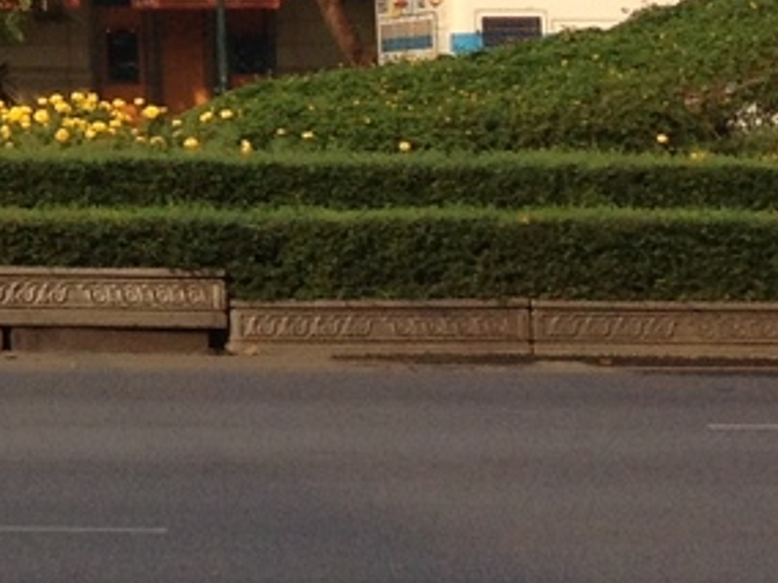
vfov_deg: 7.4
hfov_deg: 9.3
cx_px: -885
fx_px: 4428
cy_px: -318
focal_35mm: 197
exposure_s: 1/800
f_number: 2.4
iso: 64
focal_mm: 4.28
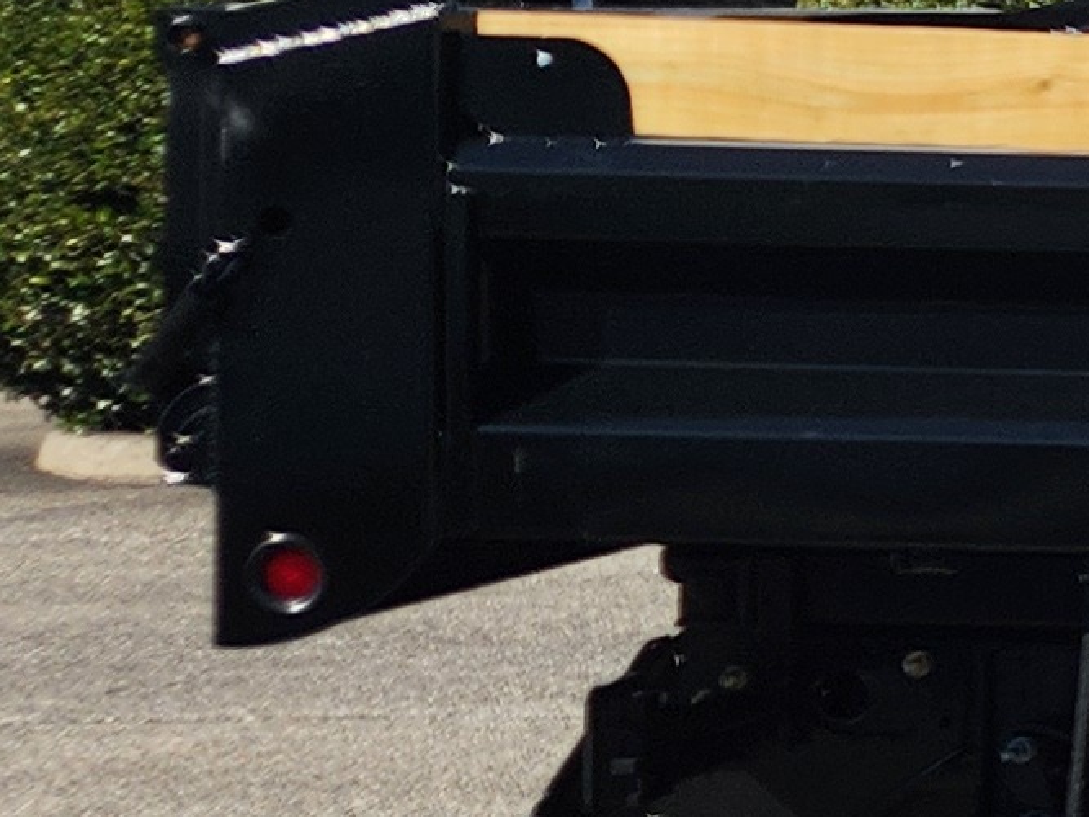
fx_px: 4341
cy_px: 237
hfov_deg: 11.3
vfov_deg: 10.7
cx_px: 2795
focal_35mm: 138
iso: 20
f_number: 1.8
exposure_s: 1/1834
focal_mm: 5.4
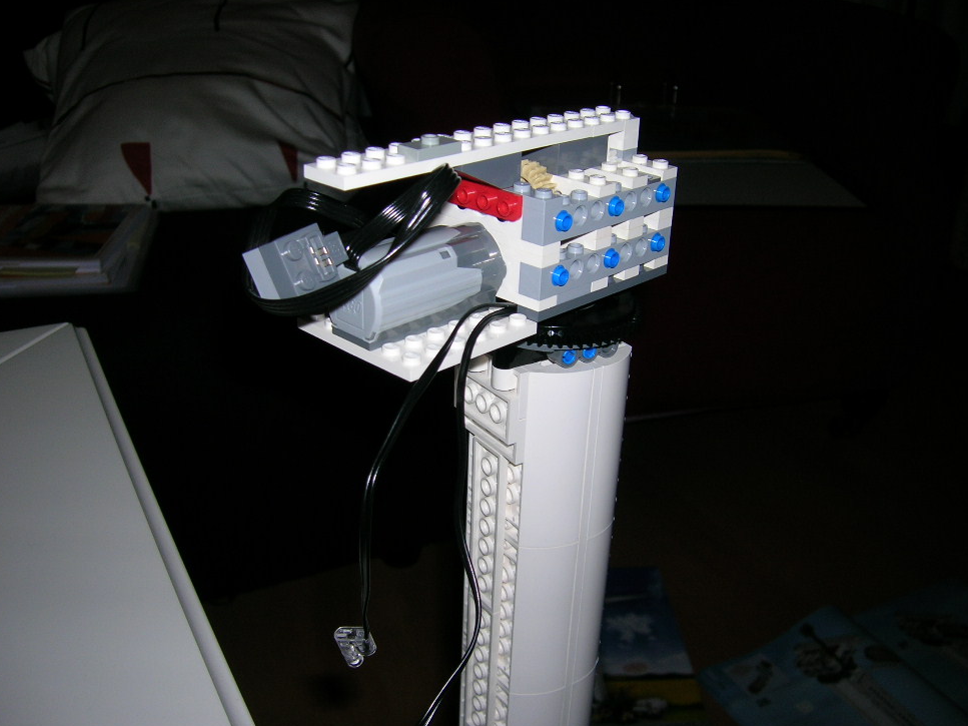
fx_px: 1007
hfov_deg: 51.4
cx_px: 499
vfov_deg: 39.6
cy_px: 354
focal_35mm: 36
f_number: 2.9
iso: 50
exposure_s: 1/60.1
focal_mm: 5.7
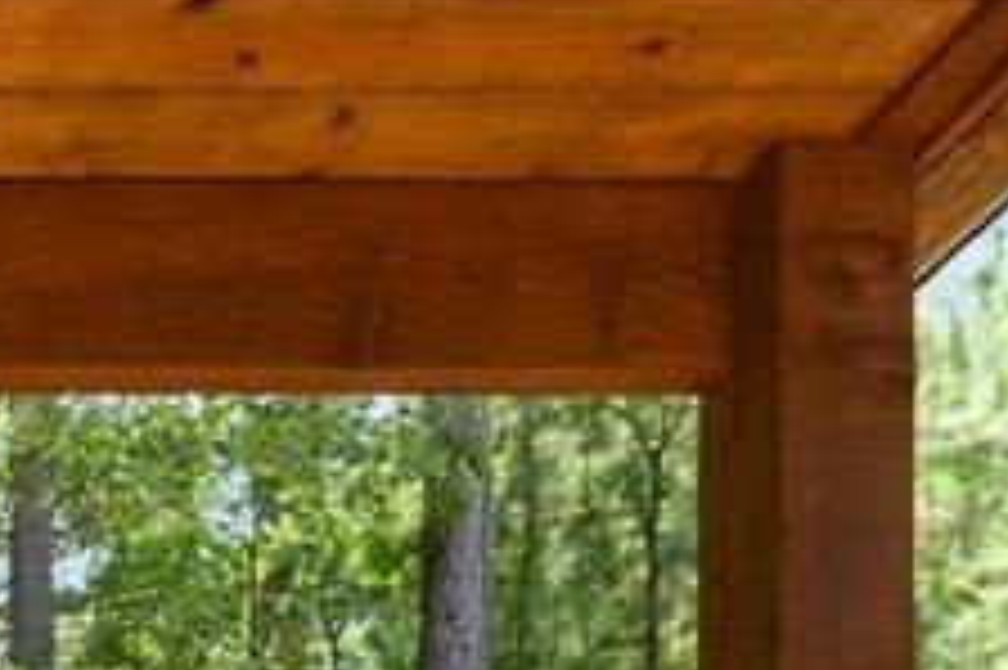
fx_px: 1791
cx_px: -493
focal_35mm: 64
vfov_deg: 17.2
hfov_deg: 24.6
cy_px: 1214
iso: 800
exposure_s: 1/250
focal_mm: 14
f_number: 6.3
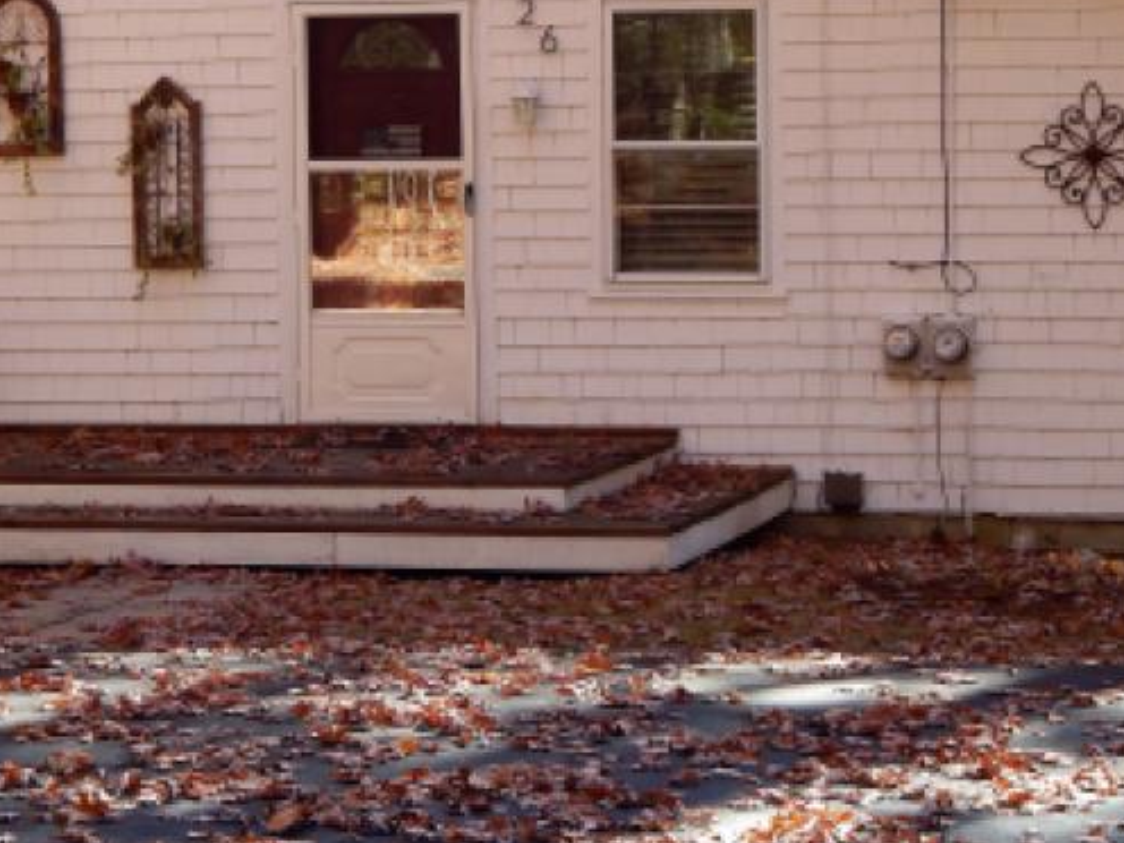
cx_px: 465
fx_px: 4091
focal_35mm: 126
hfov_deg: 15.6
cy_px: 237
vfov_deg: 11.7
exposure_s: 1/125
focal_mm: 10.9
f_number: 4
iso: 125
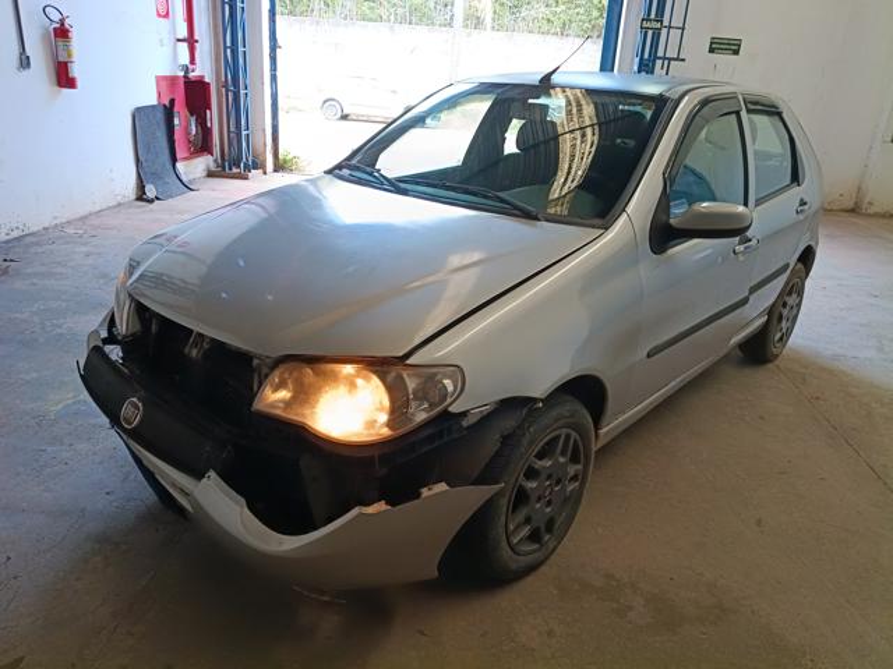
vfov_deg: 53.1
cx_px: 446
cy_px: 334
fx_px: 671
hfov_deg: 67.3
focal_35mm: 26
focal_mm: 4.81
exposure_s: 1/60.1
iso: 652
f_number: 1.8
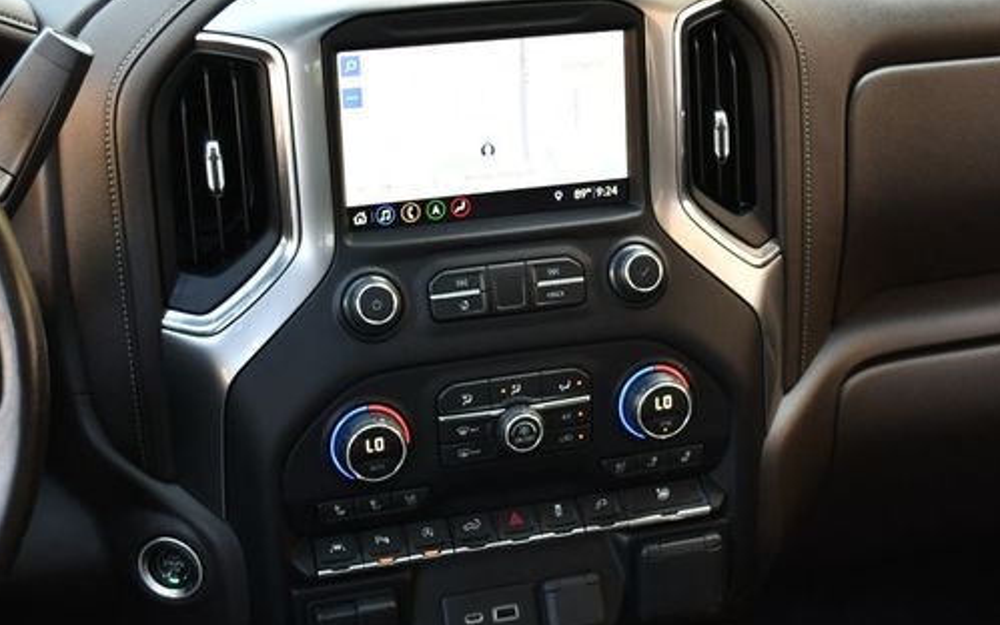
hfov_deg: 30.2
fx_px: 1853
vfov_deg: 19.1
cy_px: 292
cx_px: 529
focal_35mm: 68
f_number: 4.2
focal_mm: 26
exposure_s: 1/160
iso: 800
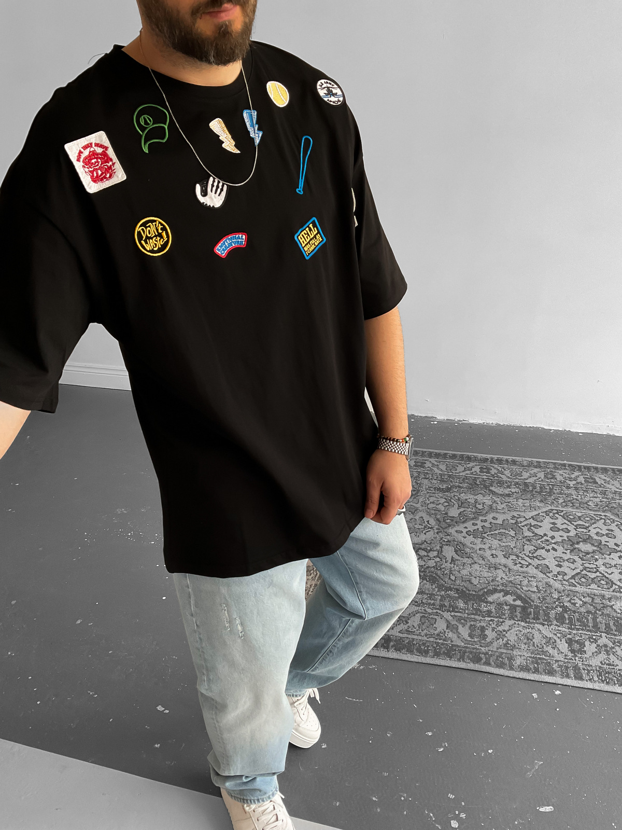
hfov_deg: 48.2
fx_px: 695
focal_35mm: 29
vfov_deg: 61.7
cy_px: 415
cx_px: 311
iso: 64
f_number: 1.8
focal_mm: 3
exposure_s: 1/100
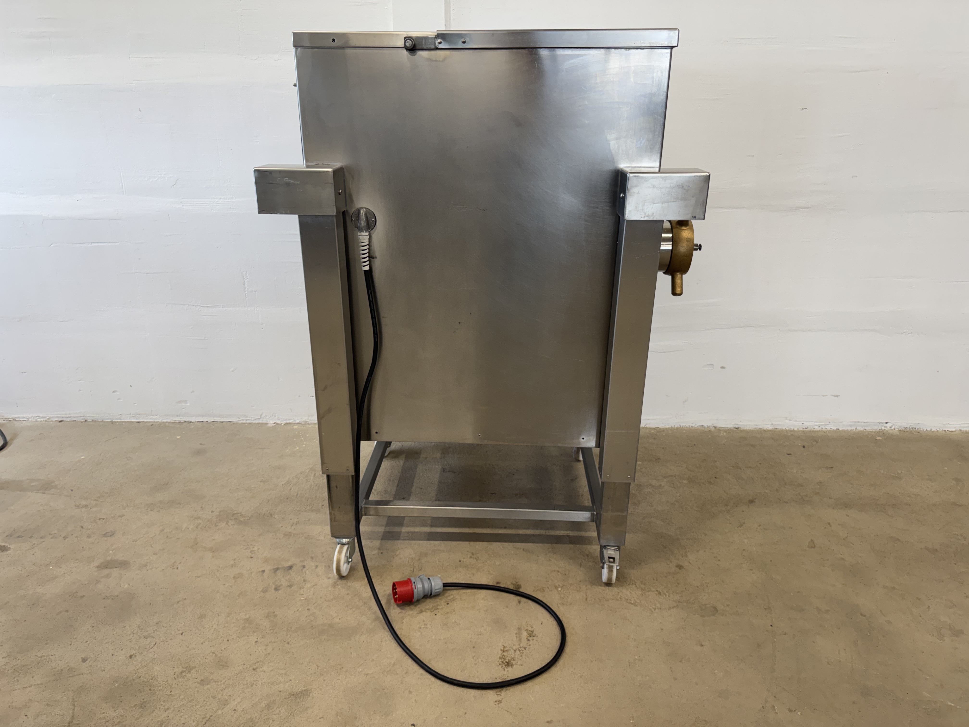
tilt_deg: -21.1
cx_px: 484
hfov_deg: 71.6
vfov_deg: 56.8
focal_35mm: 24
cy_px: 364
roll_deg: +0.8
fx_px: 672
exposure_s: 1/100
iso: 125
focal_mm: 6.76
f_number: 1.78
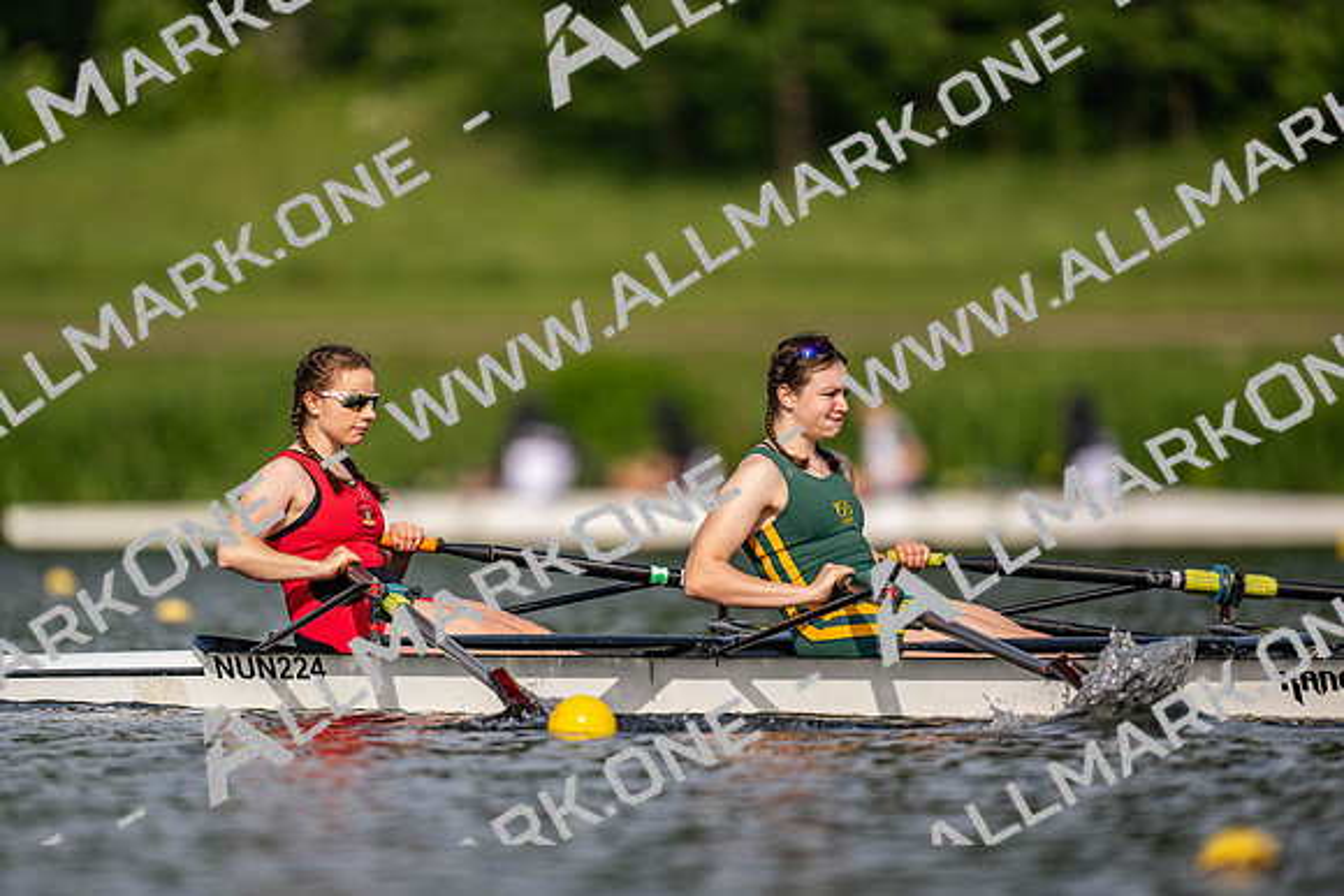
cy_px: 448
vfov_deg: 2.3
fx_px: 22404
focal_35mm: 600
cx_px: 672
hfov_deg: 3.4
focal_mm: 600
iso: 250
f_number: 4
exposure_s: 1/2500
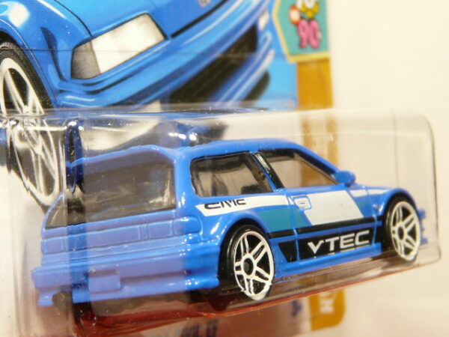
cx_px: 224
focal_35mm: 102
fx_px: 1323
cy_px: 168
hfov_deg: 19.3
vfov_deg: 14.5
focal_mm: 10.5
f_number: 3.2
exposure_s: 1/50
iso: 125
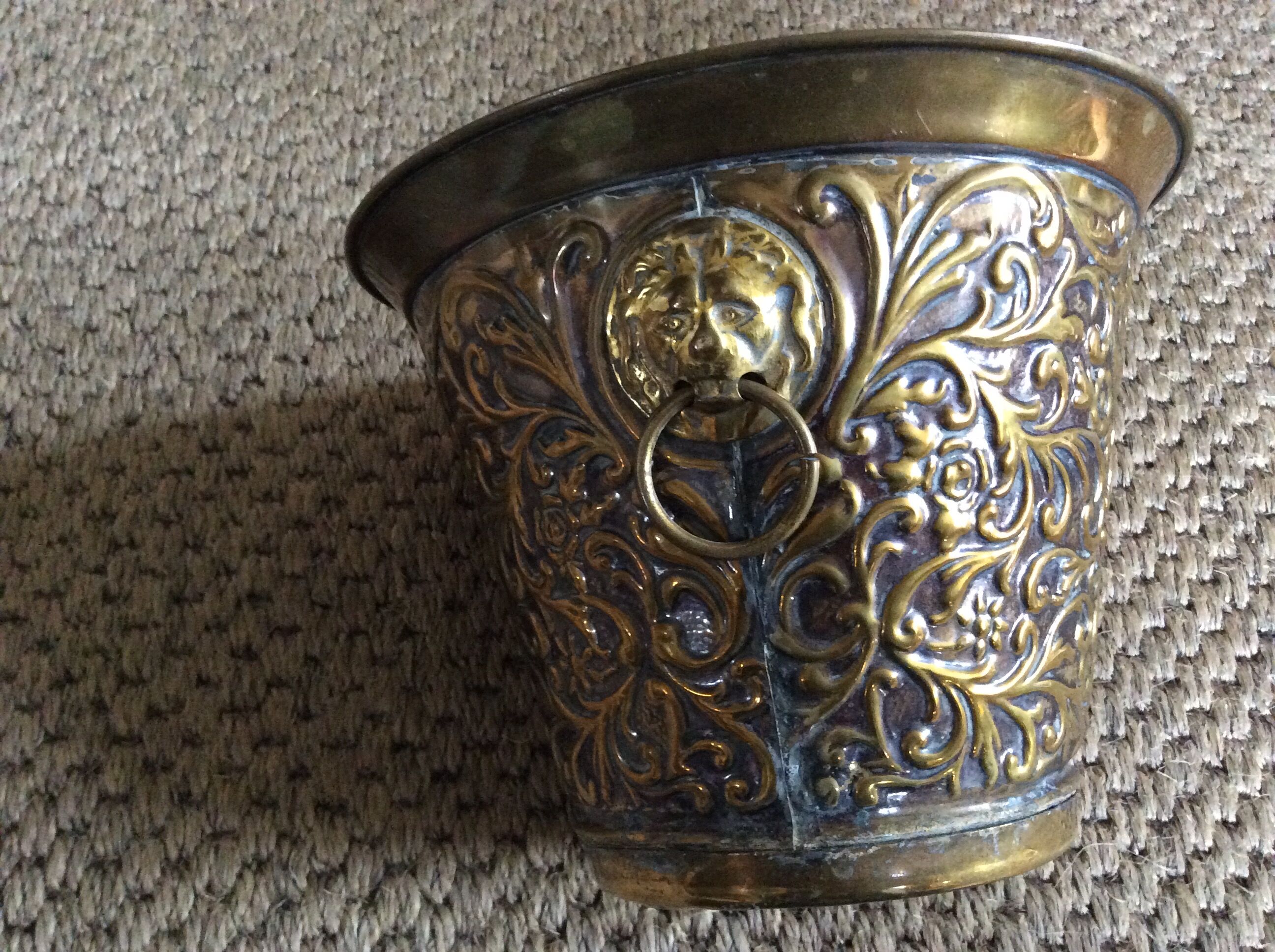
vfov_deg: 44.1
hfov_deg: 56.9
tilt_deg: -63.3
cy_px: 476
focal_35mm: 32
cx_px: 638
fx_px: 1177
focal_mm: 3.3
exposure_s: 1/17
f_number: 2.4
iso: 400
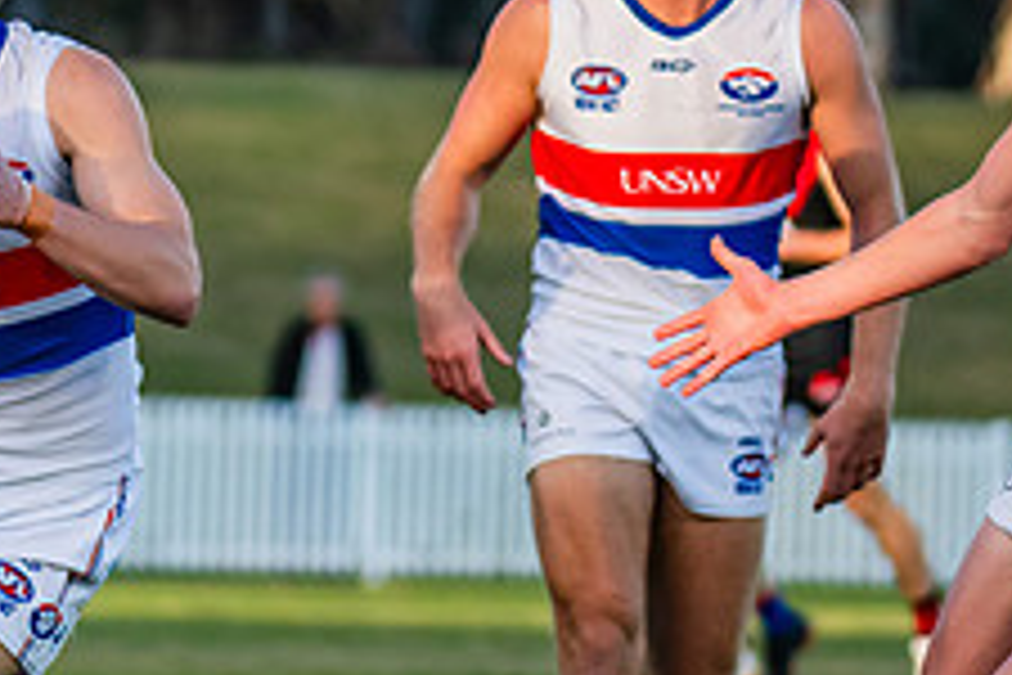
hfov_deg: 3.5
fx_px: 16387
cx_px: -324
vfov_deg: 2.4
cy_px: 341
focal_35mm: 583
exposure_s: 1/1600
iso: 900
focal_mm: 170
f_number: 4
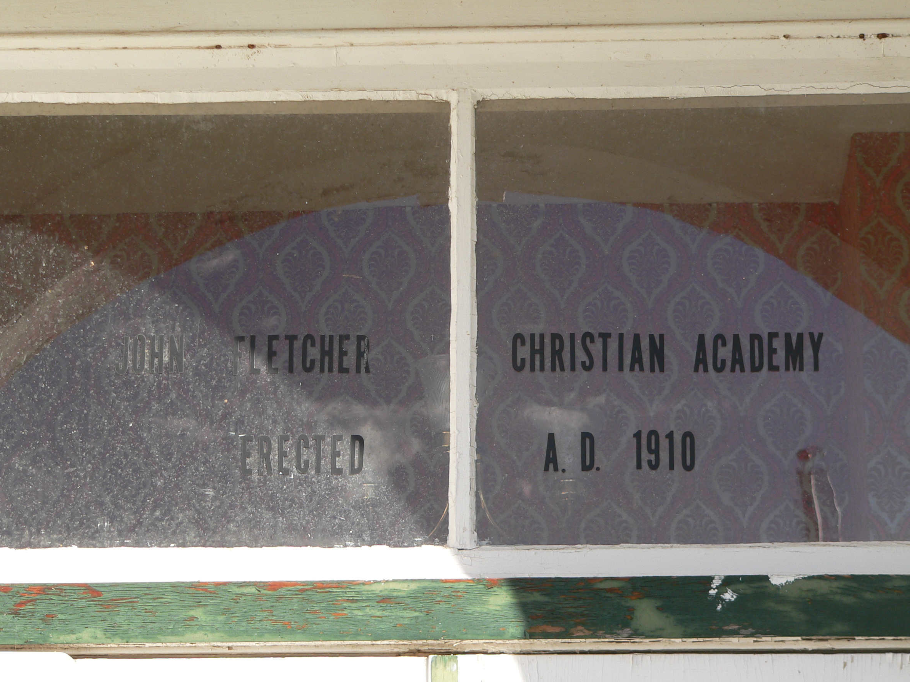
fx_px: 3443
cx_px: 423
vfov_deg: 11.3
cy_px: 359
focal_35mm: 131
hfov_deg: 15.1
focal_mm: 20.1
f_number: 4
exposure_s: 1/320
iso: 80
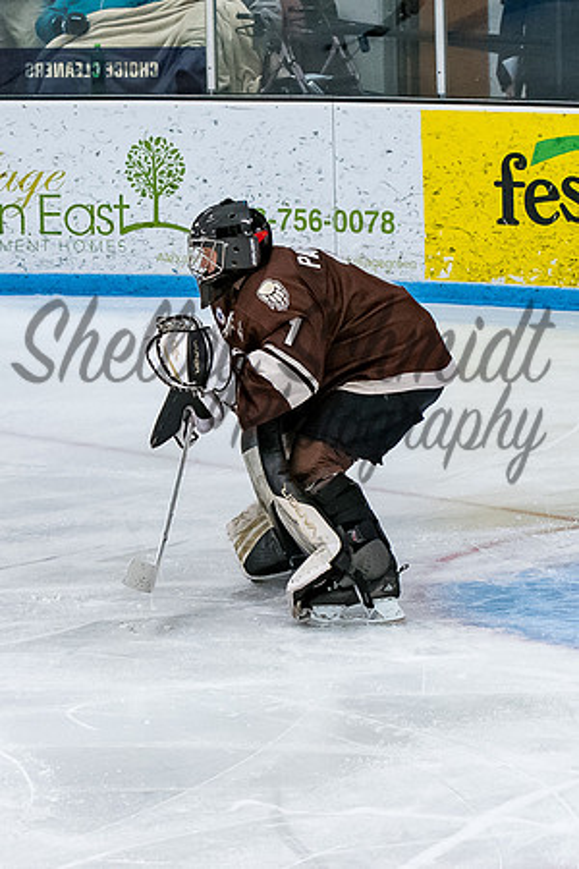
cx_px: 249
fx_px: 5468
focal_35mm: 227
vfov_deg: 9.1
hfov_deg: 6.1
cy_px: 429
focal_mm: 70
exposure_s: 1/800
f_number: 3.5
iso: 2500
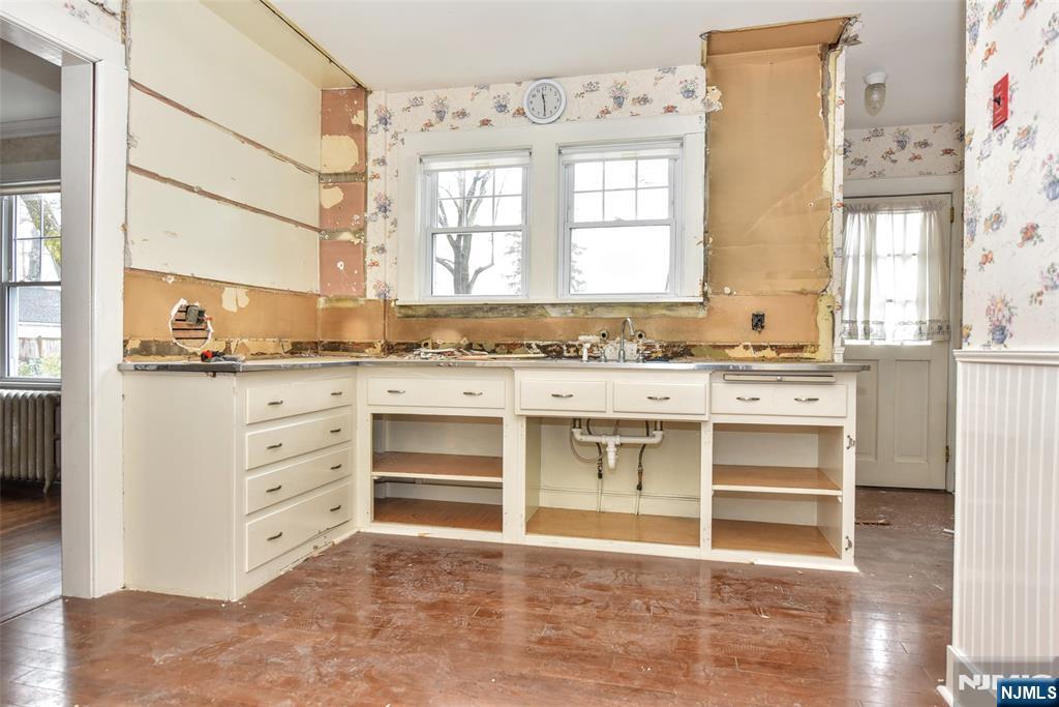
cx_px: 530
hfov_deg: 81.2
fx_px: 618
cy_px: 354
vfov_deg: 59.5
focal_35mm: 21
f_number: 4.5
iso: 800
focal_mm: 21
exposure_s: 1/80
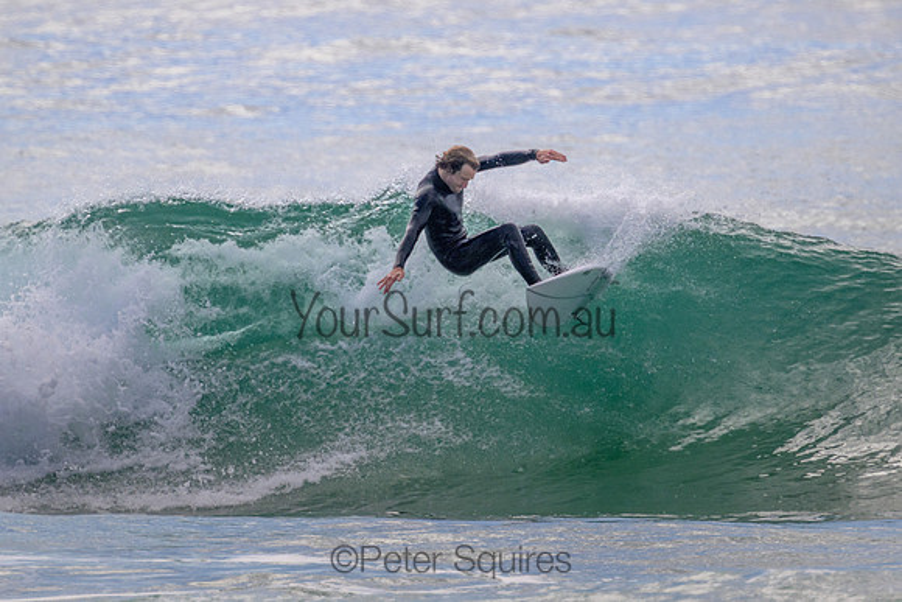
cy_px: 191
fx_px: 27400
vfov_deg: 1.3
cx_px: 519
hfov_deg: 1.9
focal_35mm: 1093
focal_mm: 800
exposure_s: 1/2000
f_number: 11
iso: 900
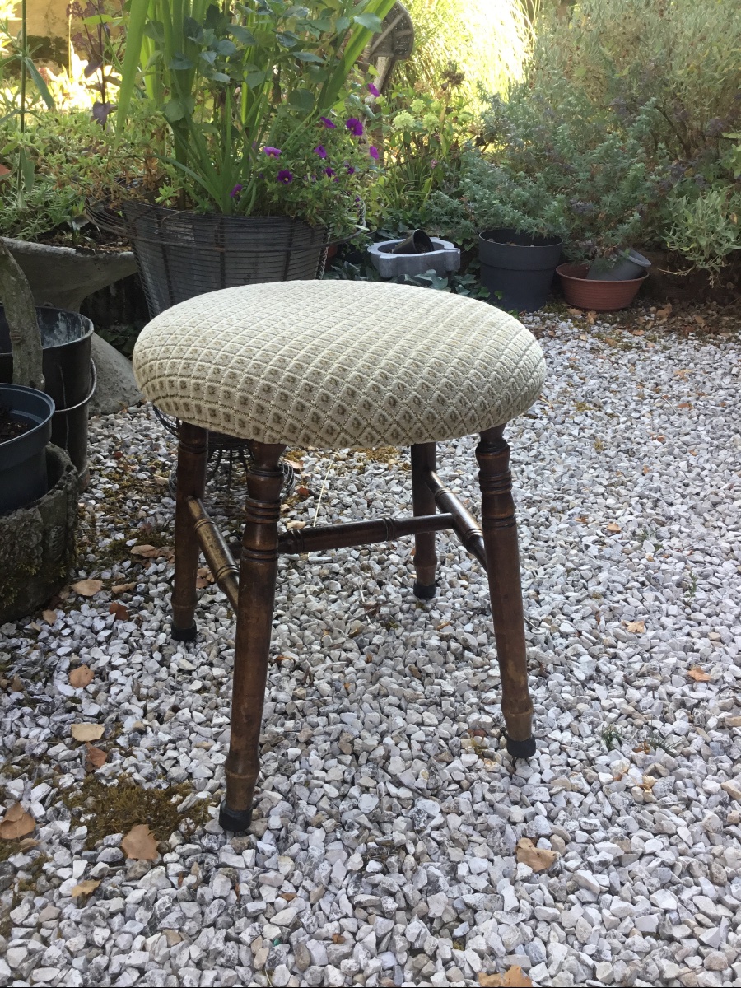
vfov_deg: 58.4
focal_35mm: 31
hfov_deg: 45.4
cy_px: 494
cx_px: 370
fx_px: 885
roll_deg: -1.7
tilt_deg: -27.6
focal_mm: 3.3
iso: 40
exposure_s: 1/100
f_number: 2.4
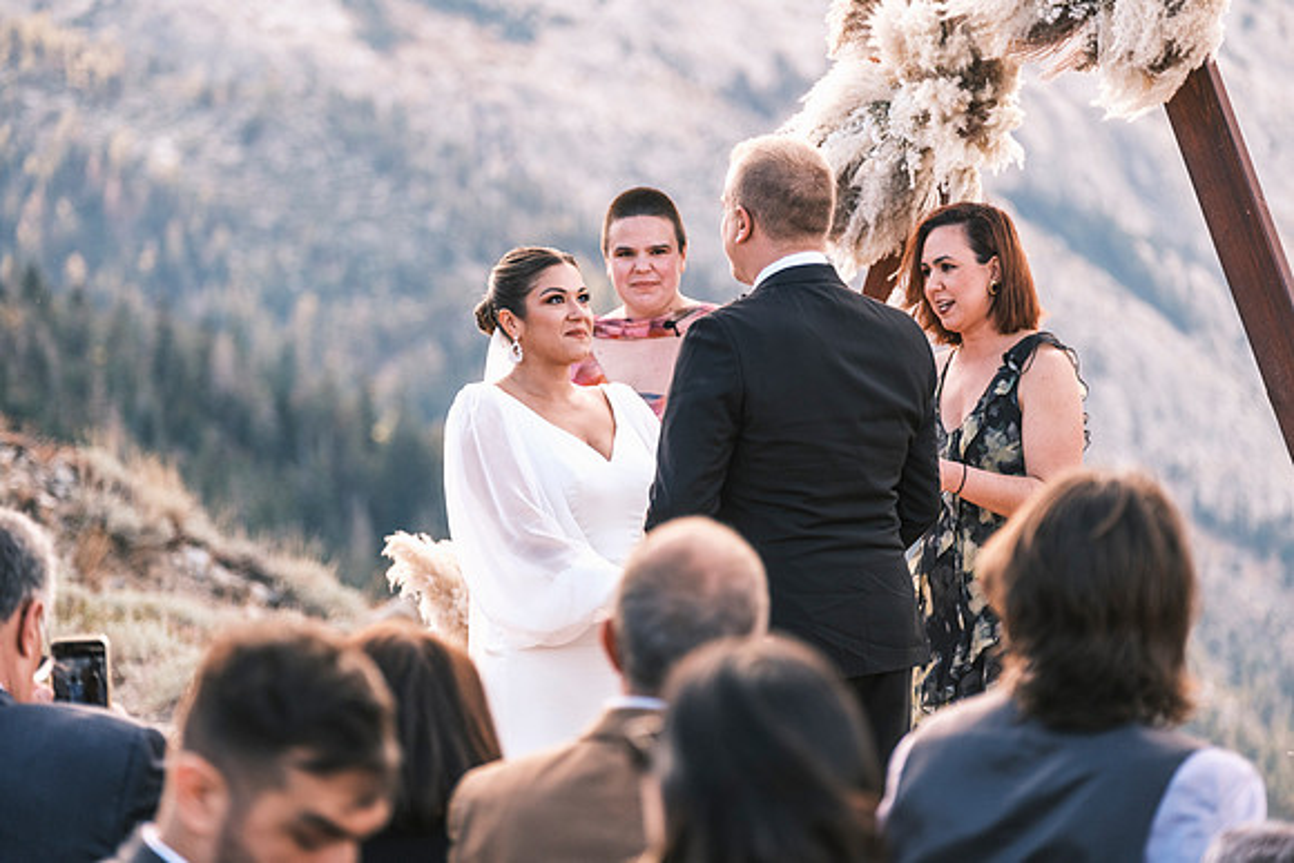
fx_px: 5501
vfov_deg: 9.0
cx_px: 647
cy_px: 432
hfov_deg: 13.4
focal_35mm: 153
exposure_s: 1/850
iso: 400
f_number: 2.8
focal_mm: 102.2
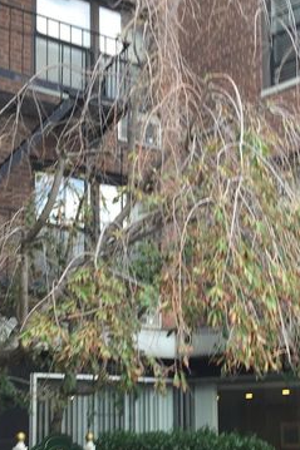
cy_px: 343
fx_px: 701
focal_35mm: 56
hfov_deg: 23.7
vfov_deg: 34.8
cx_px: 255
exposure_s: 1/120
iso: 50
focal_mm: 4.15
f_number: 2.2
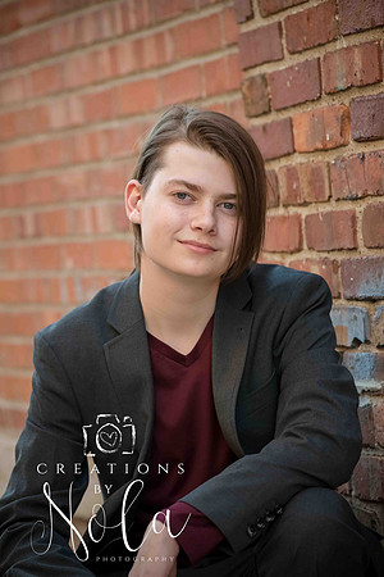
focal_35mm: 135
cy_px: 288
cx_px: 192
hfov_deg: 10.2
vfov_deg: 15.2
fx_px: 2160
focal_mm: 135
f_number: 5
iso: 1600
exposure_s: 1/640
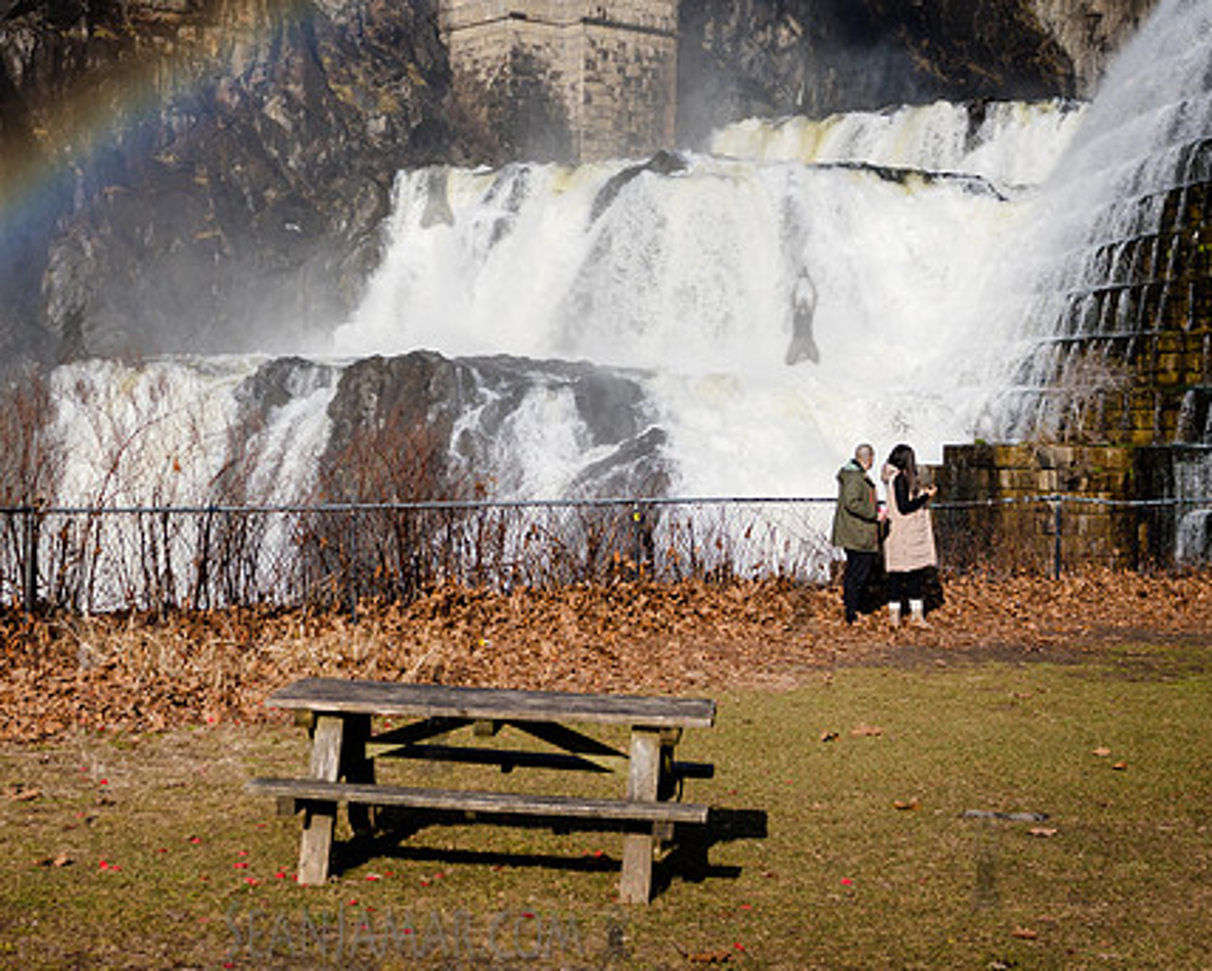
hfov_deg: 30.3
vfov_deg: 24.6
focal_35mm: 62
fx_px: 2225
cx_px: 436
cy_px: 452
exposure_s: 1/3200
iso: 200
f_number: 4
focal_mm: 32
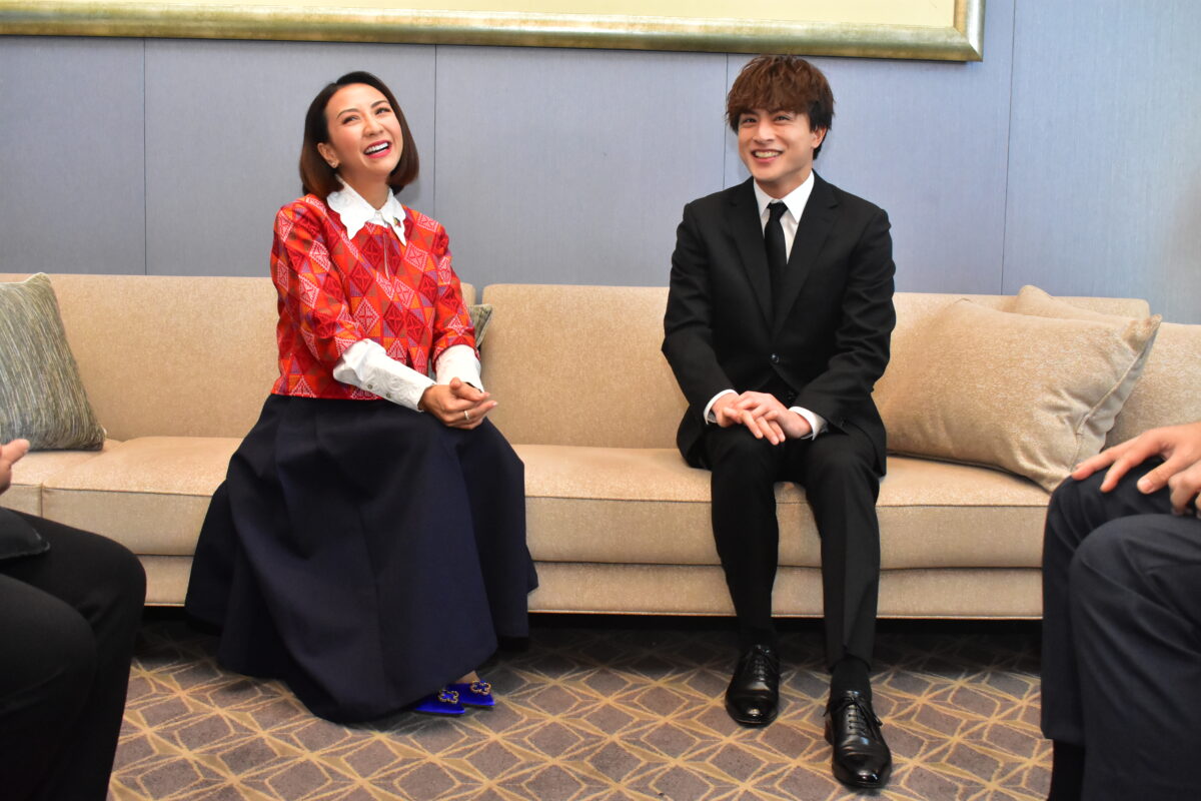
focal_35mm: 38
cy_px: 400
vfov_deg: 35.5
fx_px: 1251
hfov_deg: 51.3
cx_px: 600
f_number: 6.3
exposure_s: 1/125
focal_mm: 25
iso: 3200
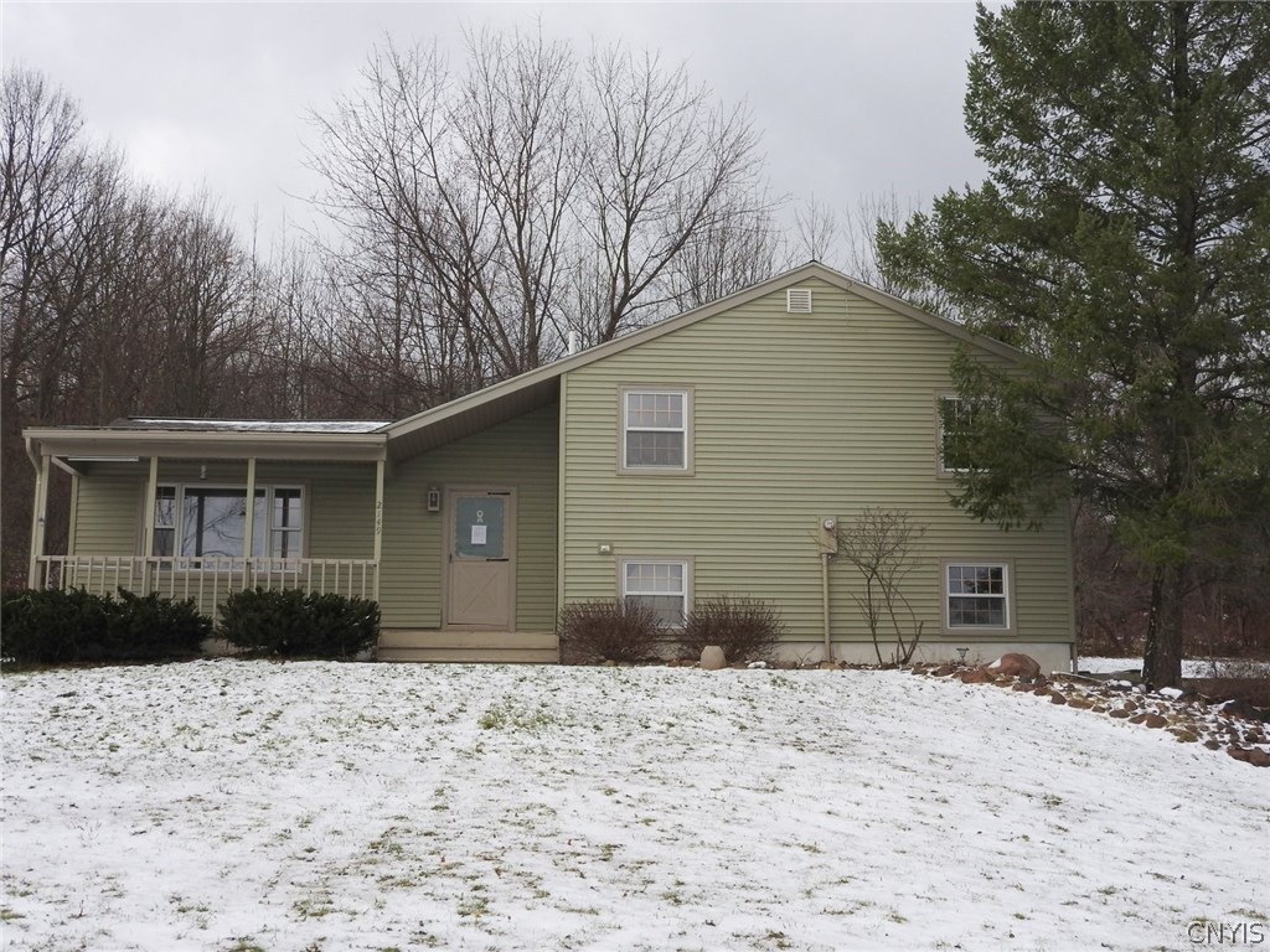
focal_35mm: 45
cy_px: 476
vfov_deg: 32.2
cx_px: 635
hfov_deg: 42.1
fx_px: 1651
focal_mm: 8.1
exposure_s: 1/200
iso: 100
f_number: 4
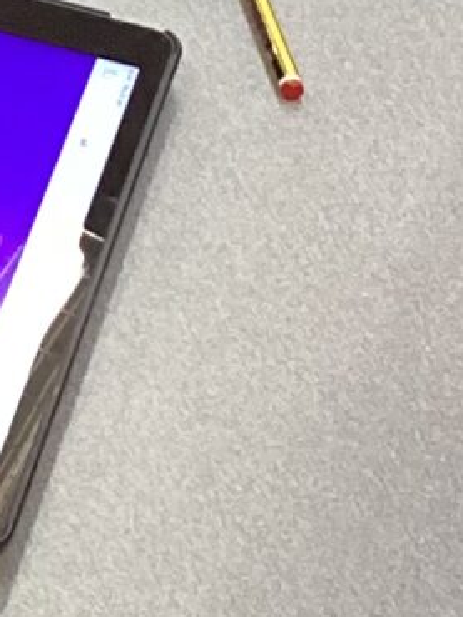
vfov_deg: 8.9
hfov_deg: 6.5
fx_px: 3832
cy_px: -433
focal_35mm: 215
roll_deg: +0.4
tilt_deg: -30.8
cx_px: -710
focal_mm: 3.3
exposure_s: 1/50
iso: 250
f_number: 2.4
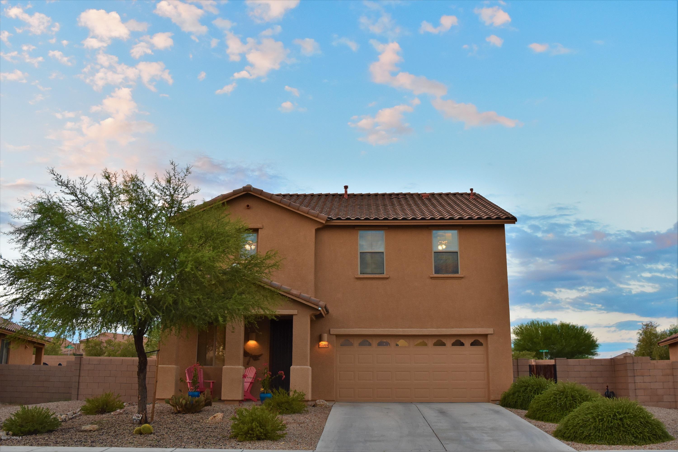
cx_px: 339
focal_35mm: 34
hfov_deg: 55.1
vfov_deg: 38.4
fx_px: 650
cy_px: 226
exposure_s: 1/160
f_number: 6.3
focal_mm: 23
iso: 800
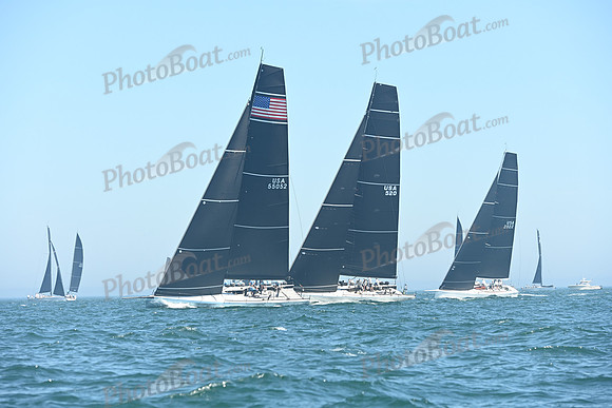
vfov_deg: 11.2
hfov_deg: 16.8
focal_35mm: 122
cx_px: 306
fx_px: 2074
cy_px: 204
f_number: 5
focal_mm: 122
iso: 320
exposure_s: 1/1250
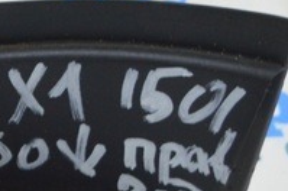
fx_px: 1914
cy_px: 131
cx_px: -337
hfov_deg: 8.1
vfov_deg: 5.7
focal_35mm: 240
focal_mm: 31
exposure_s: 1/20
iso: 400
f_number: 5.6
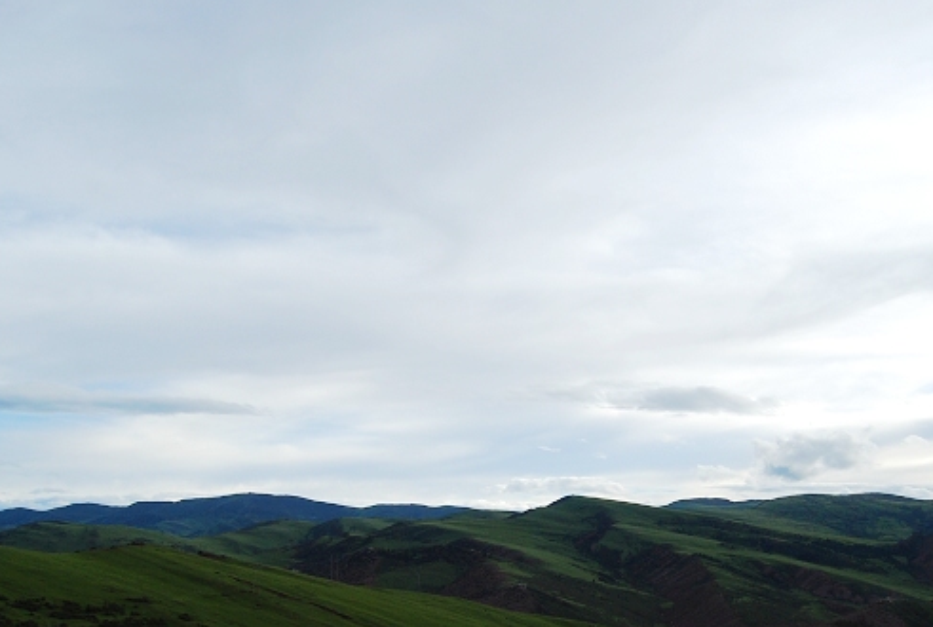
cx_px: 511
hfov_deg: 44.3
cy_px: 476
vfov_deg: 30.1
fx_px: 1143
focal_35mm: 44
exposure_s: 1/200
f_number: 10
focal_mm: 18
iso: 200
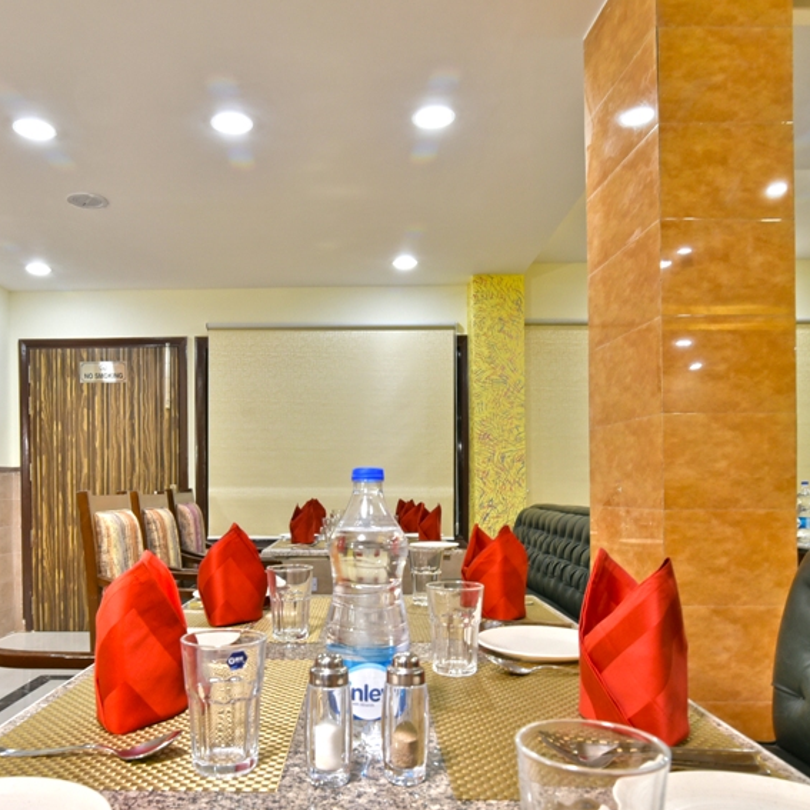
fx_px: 688
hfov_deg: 60.5
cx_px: 329
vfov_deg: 60.4
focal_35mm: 26
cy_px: 488
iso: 800
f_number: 8
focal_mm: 16
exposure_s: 1/25
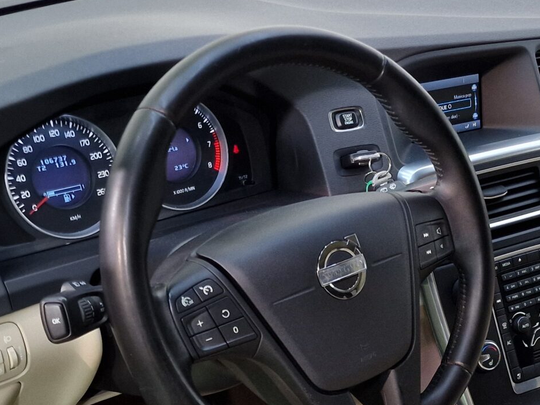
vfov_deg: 22.4
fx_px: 983
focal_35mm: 63
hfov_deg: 29.9
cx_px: 442
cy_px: 399
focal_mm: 6.4
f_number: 1.8
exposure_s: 1/50
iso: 250
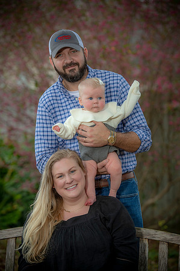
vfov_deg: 15.8
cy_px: 136
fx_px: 977
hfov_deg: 10.5
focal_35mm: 130
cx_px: 90
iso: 160
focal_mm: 130
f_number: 4
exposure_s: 1/200
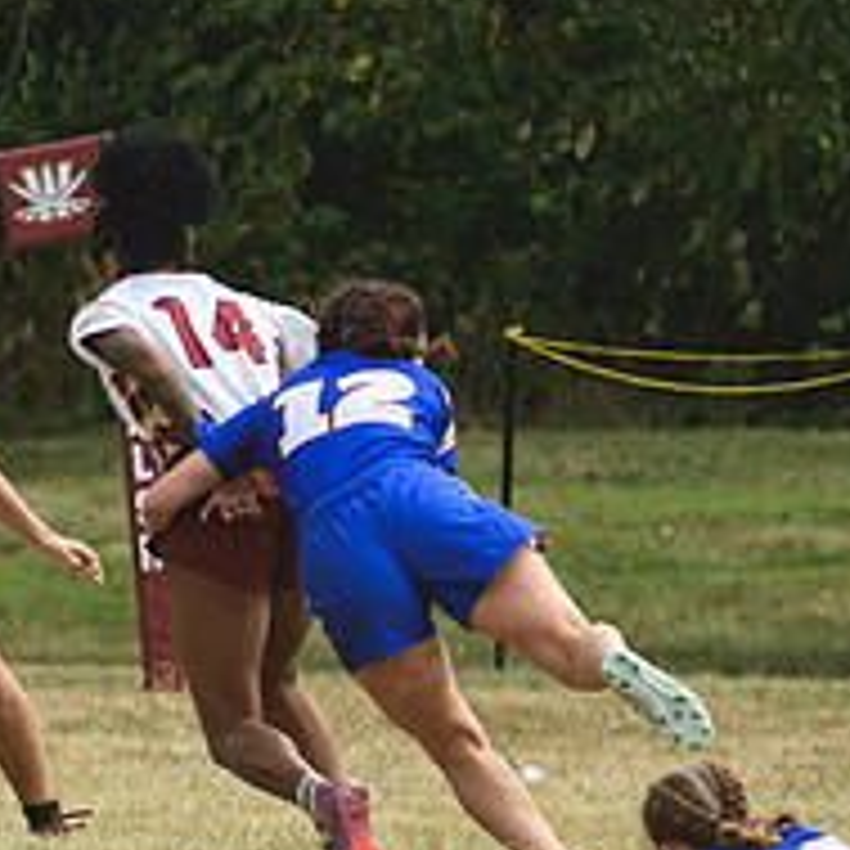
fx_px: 30337
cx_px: -180
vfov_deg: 1.6
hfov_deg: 1.6
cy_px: 625
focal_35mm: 1092
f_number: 5.6
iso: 250
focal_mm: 280
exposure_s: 1/1000
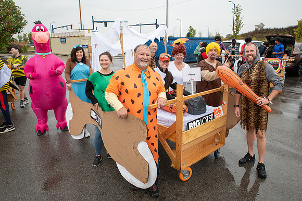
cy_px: 100
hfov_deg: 63.7
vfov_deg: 44.9
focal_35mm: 29
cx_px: 151
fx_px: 243
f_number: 6.3
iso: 400
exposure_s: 1/200
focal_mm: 29
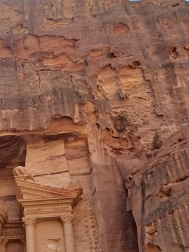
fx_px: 437
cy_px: 248
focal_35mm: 60
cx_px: -7
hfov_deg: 23.3
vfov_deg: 30.1
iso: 32
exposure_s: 1/103
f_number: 1.8
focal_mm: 4.6
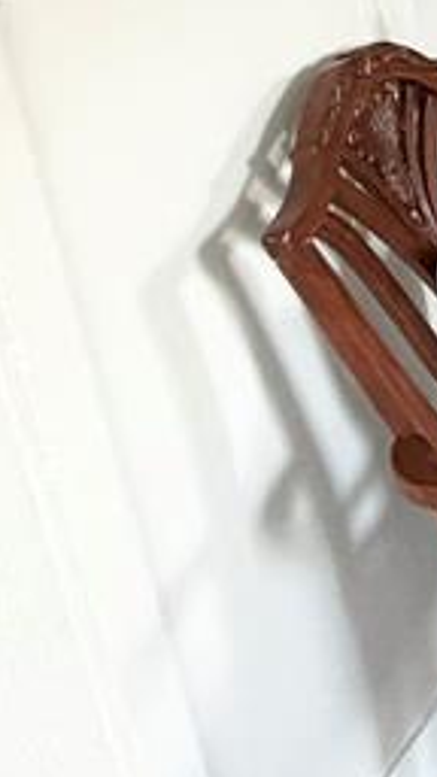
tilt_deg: -14.2
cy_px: -64
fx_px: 1257
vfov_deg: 30.9
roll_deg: +0.6
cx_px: 1302
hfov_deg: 11.5
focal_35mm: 61
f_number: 2.2
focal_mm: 2.22
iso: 320
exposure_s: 1/60
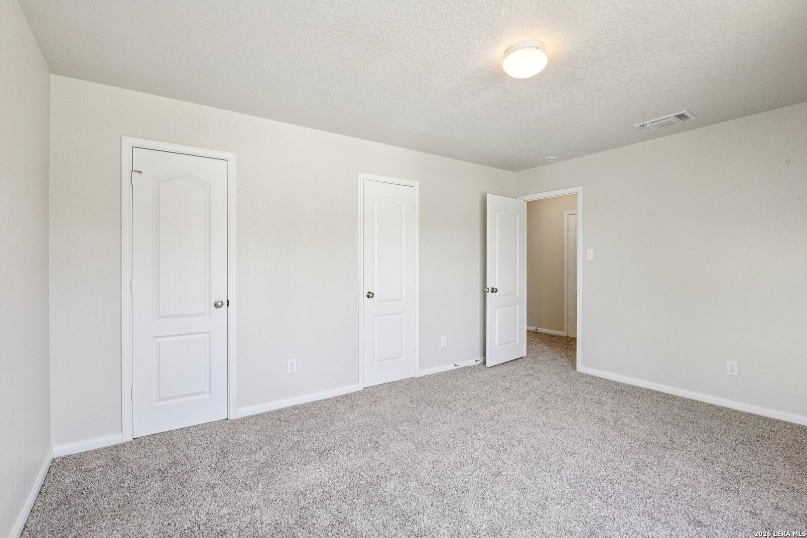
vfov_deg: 73.7
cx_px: 404
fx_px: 359
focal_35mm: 16
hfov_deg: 96.7
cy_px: 269
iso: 560
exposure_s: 1/15
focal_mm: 16
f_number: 8
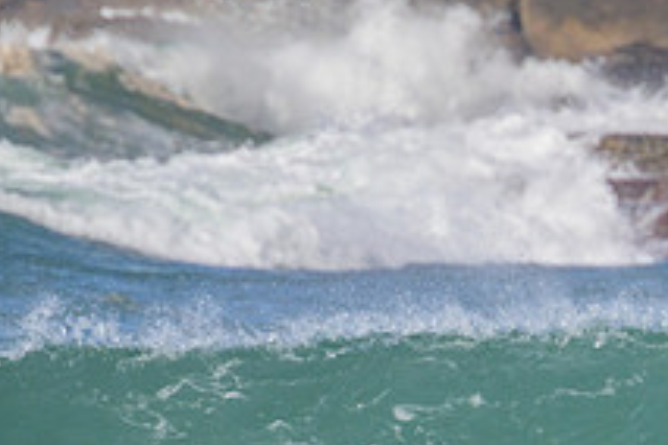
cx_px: 677
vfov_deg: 0.6
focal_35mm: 2180
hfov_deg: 0.9
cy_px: 563
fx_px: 40448
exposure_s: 1/2000
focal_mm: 800
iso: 900
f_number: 11
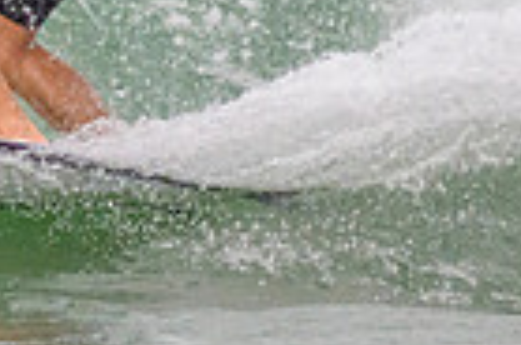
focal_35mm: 4550
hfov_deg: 0.5
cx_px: -528
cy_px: -128
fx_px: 65698
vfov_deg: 0.3
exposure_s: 1/2000
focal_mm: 800
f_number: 11
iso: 2000
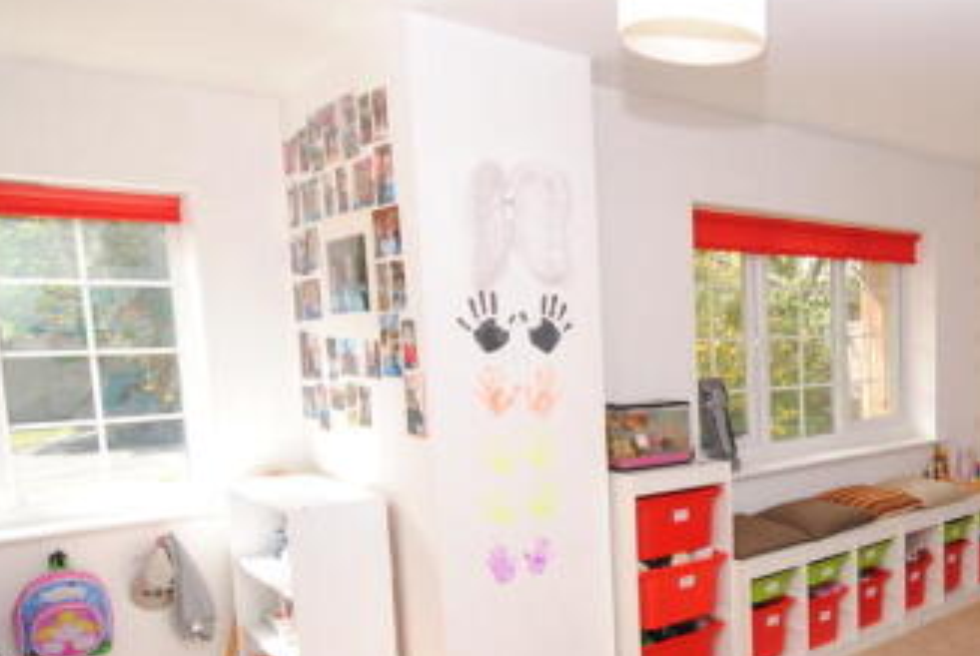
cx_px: 802
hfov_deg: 56.7
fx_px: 818
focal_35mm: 30
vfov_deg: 43.3
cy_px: 418
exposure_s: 1/125
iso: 180
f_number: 5.6
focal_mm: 10
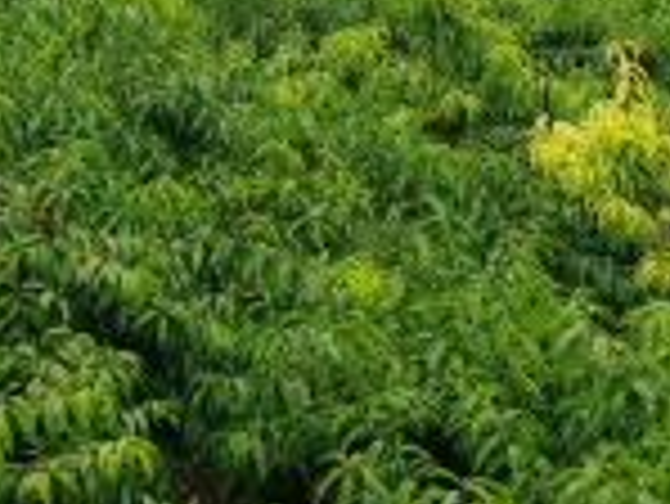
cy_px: -342
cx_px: 121
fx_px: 2809
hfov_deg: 13.5
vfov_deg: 9.8
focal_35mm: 145
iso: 50
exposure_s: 1/170
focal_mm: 6.12
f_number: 1.9
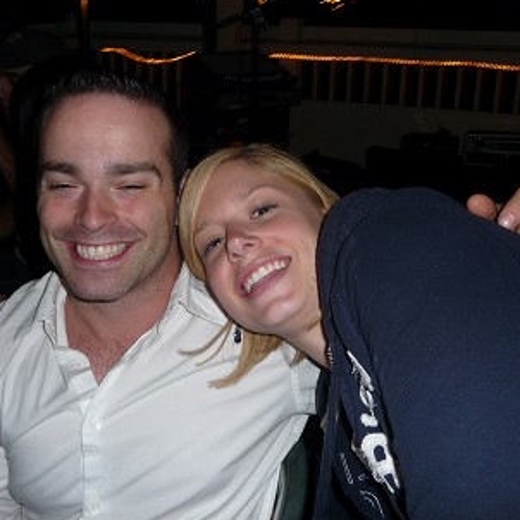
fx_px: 697
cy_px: 230
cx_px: 210
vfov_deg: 40.9
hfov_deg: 40.8
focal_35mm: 41
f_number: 3.3
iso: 100
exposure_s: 1/30
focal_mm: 4.7
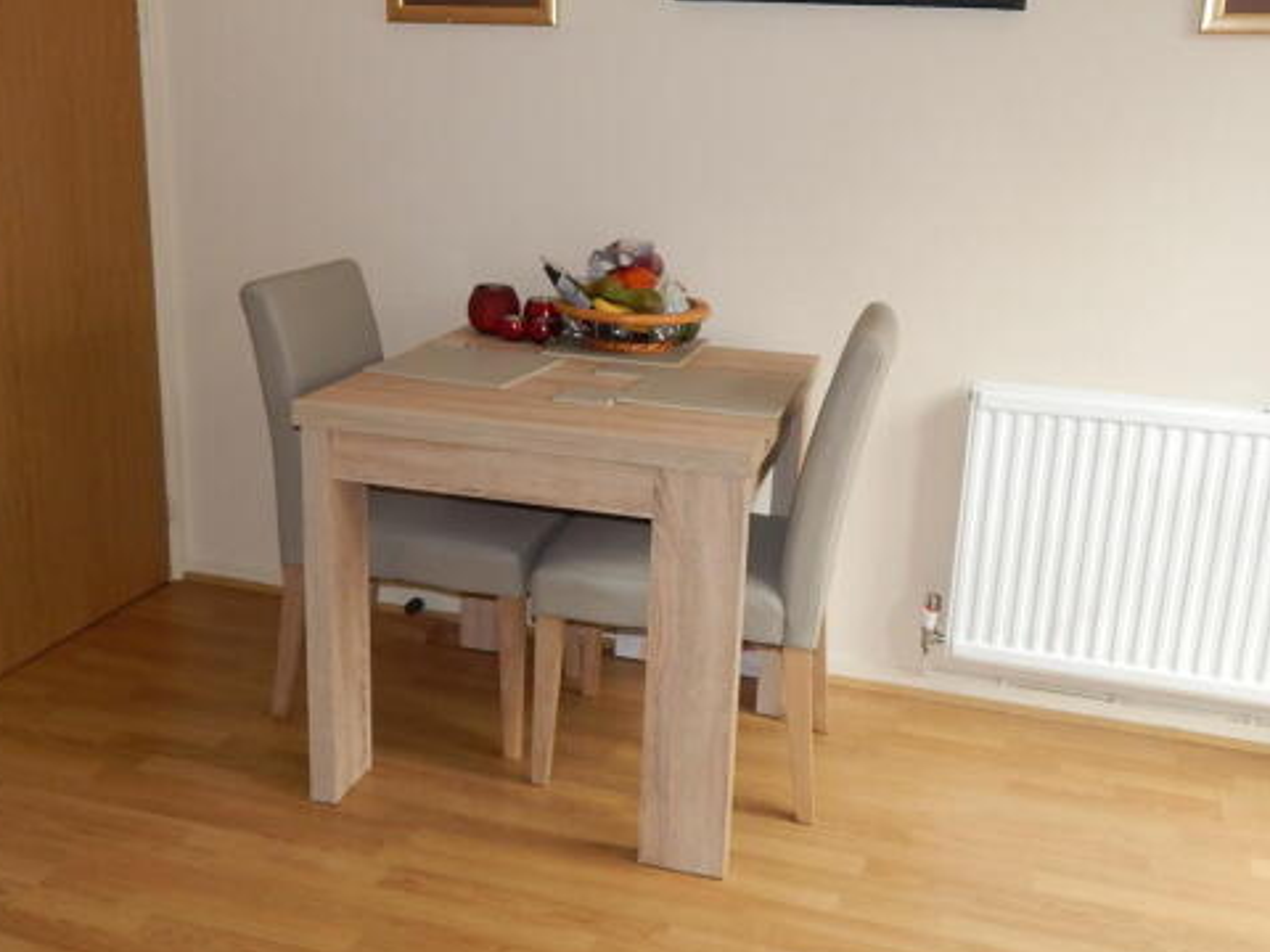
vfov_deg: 41.8
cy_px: 443
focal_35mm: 34
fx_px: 1247
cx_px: 605
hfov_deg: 53.9
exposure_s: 1/30
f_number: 3.2
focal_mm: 5.1
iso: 200
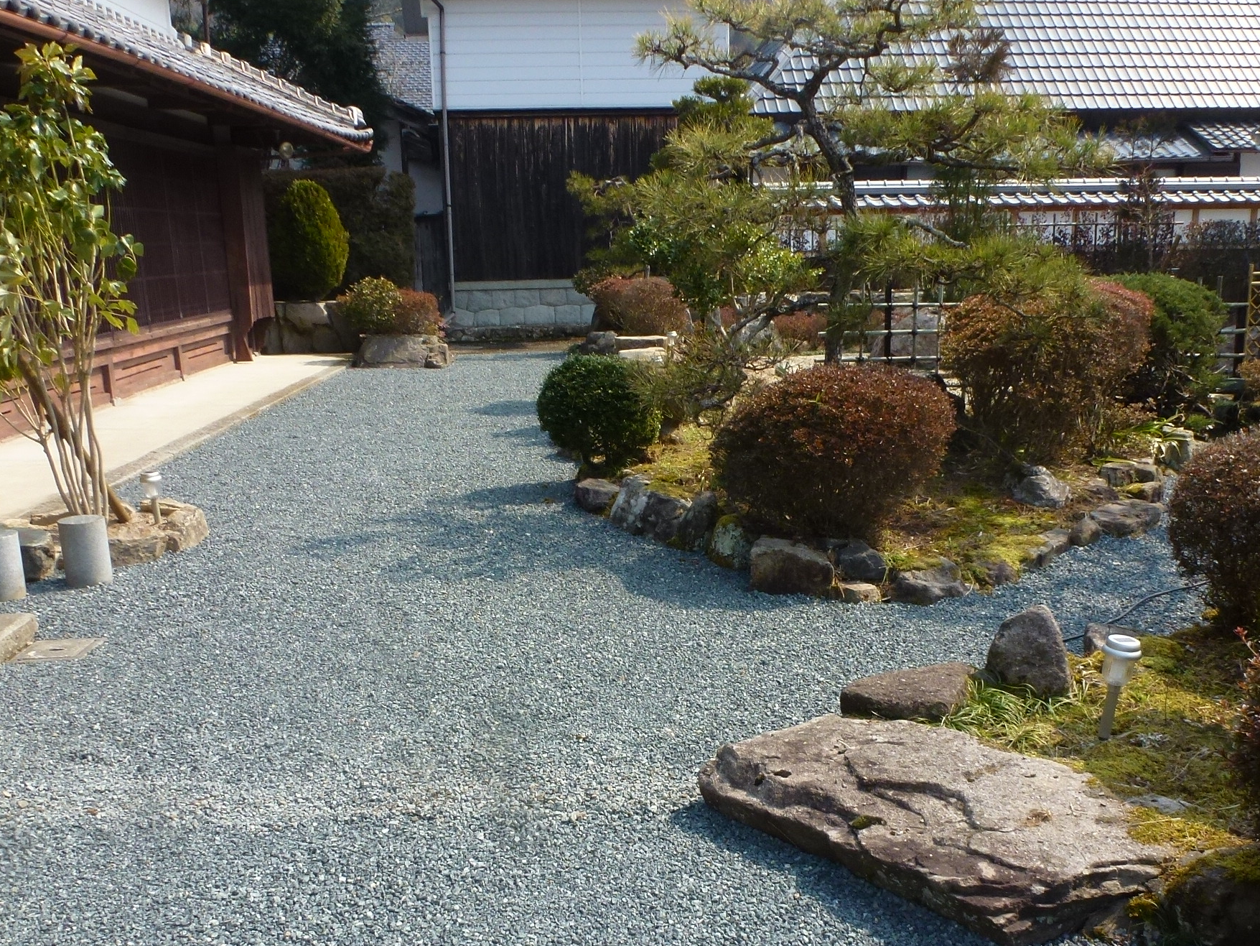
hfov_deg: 52.6
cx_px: 663
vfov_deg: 40.2
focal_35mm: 35
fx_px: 1274
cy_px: 639
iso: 100
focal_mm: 4.3
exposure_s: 1/400
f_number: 4
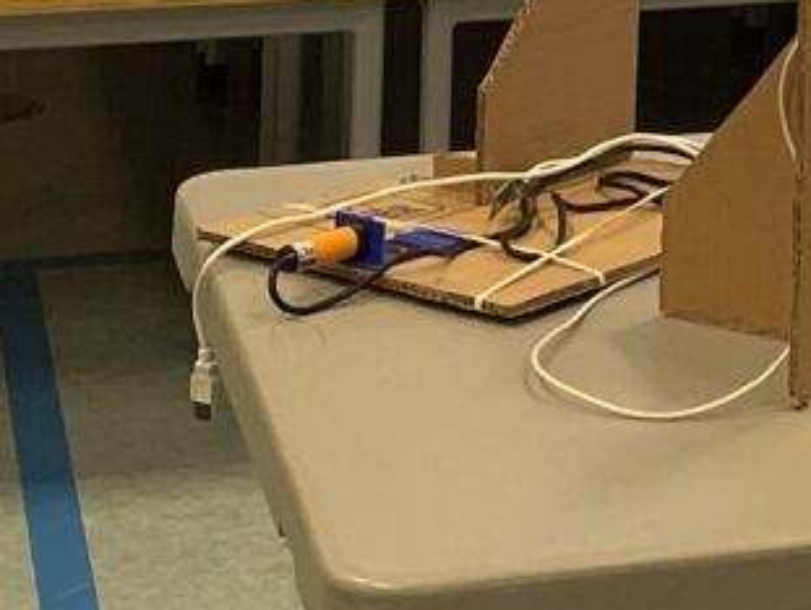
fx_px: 4011
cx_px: 1210
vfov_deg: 8.1
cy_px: -800
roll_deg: -1.4
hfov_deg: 11.1
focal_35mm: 171
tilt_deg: -1.7
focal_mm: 4.2
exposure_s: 1/120
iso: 125
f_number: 1.6
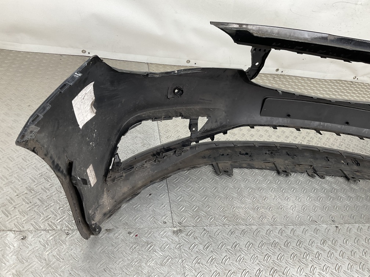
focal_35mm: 29
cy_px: 138
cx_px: 185
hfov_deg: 61.7
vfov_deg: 48.2
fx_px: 310
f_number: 1.8
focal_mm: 3
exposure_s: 1/120
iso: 40
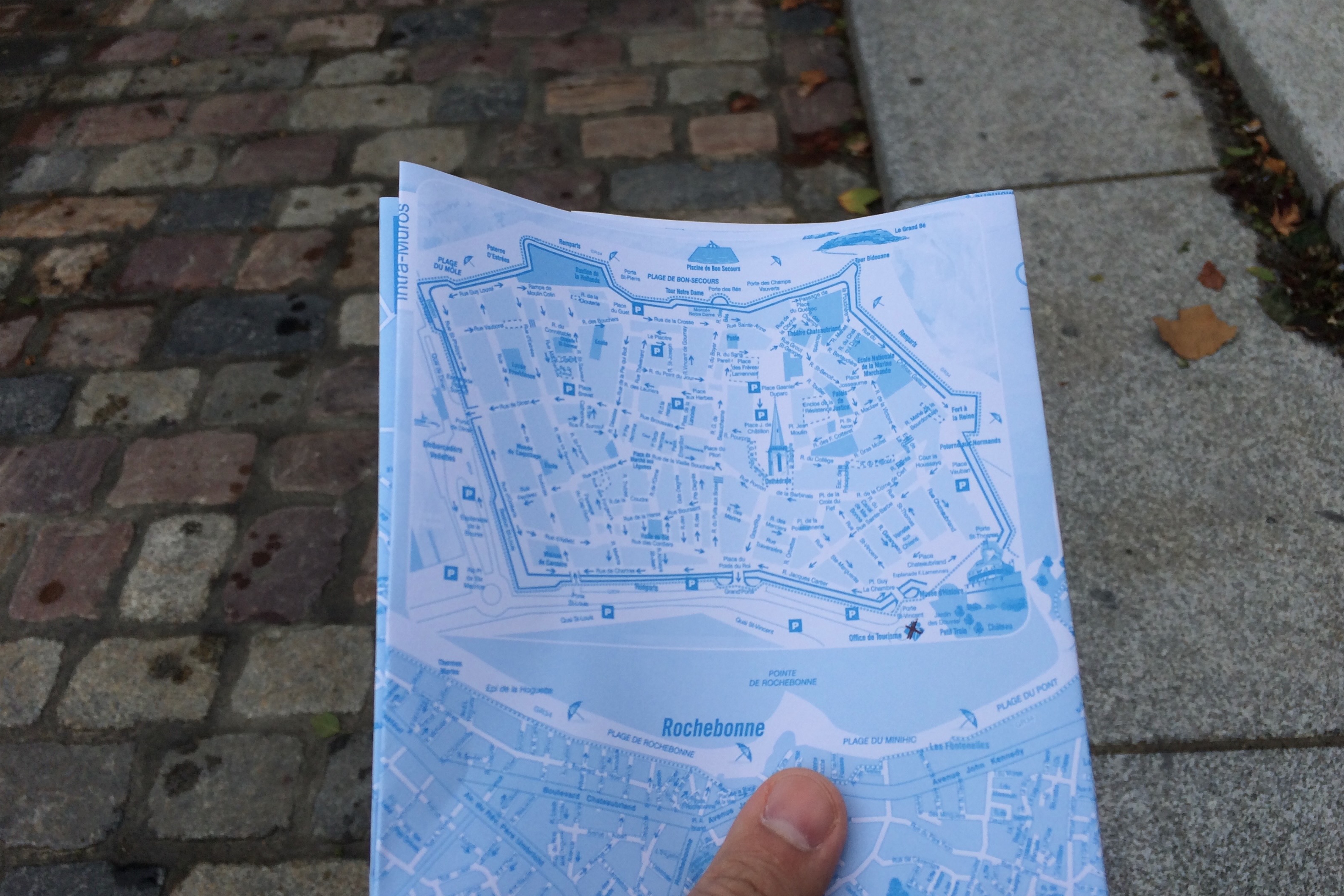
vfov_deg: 42.3
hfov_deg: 60.3
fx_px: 1157
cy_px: 469
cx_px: 675
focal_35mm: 31
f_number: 2.2
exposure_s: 1/1244
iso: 32
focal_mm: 4.15
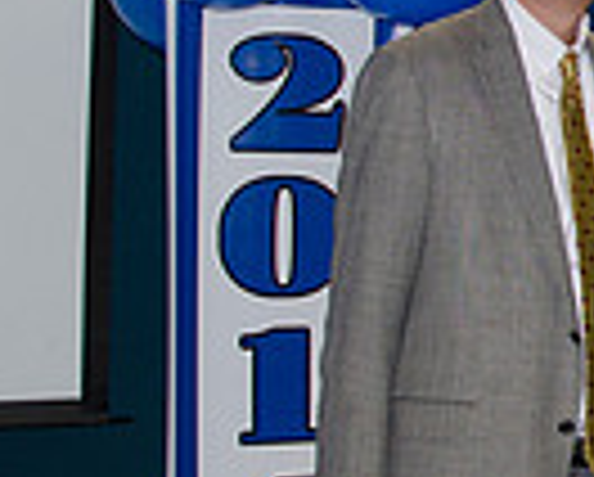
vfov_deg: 13.9
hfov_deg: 15.5
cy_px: 112
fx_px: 1954
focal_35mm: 111
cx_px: 972
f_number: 4
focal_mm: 18
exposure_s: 1/60
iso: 400
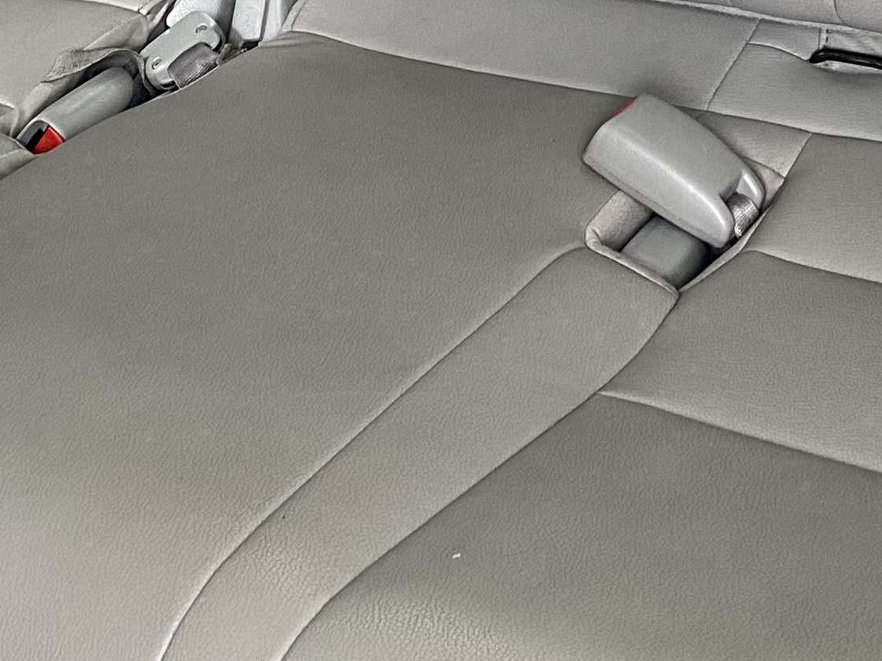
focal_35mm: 94
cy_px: -172
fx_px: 2395
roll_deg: +13.9
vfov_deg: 15.1
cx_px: 536
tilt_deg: -28.5
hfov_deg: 20.8
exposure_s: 1/100
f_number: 1.8
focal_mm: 4.25
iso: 125
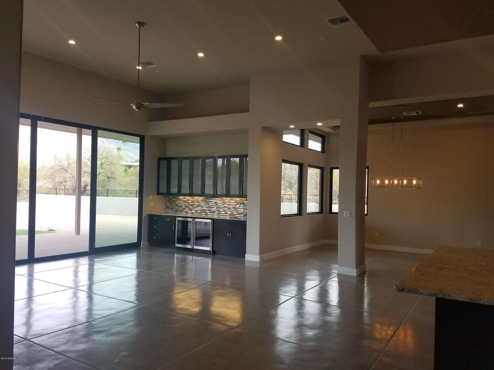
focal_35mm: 26
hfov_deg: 67.3
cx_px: 247
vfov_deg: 53.1
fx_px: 371
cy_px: 185
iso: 50
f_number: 1.7
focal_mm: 4.2
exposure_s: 1/146
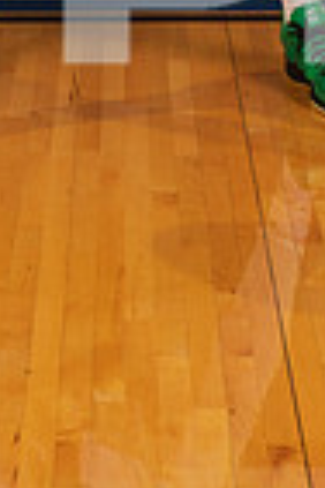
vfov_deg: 11.7
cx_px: 31
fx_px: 2248
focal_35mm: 166
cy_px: -284
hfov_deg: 8.2
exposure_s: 1/320
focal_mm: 52
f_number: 7.1
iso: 320
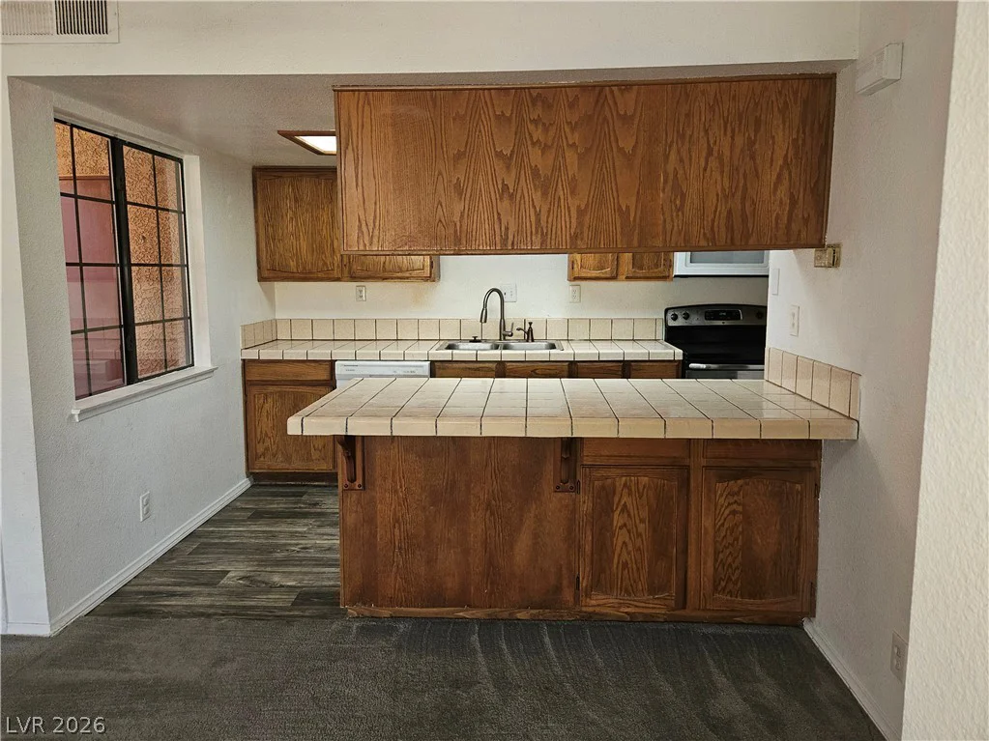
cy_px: 370
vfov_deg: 58.9
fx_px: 657
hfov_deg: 73.9
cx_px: 494
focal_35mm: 23
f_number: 1.8
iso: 100
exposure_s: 1/24
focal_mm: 5.4
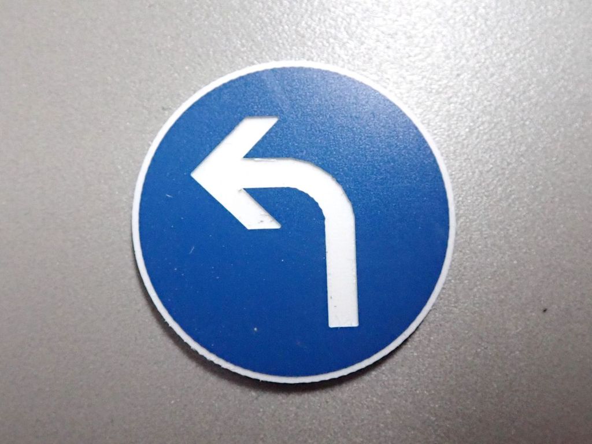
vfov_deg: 46.8
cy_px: 222
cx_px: 296
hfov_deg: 60.0
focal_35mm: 30
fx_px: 513
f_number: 2.3
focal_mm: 5.5
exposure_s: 1/100
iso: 800
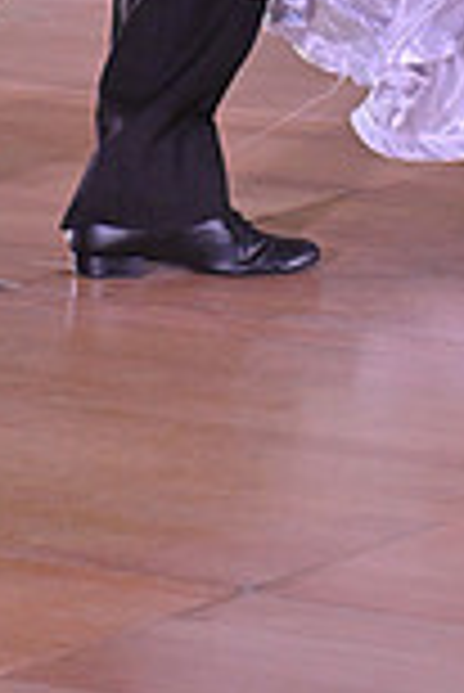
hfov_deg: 3.6
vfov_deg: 5.3
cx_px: 273
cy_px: -468
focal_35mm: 385
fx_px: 7426
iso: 3200
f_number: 5
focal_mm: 102
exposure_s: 1/400
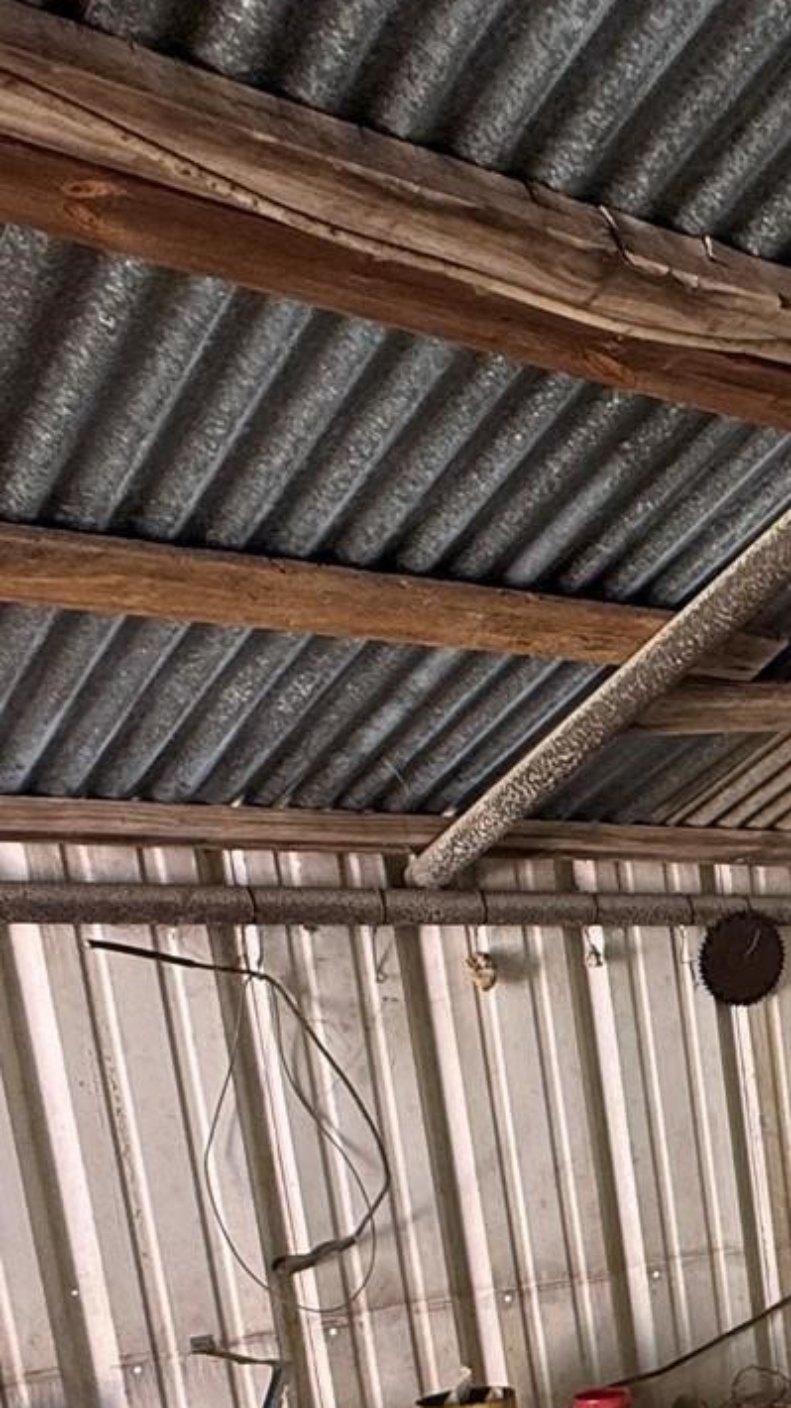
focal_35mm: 44
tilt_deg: -8.8
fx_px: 1642
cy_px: 1303
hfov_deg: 22.1
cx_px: 1205
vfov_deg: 42.1
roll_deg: +3.3
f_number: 2.2
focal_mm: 2.22
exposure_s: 1/99
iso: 200
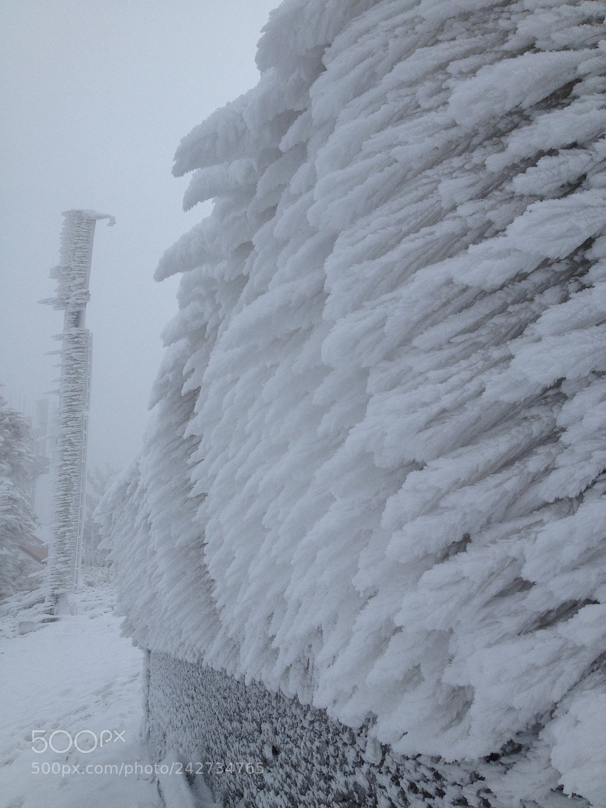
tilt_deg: +16.1
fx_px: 817
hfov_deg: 40.7
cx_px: 303
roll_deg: +1.3
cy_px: 404
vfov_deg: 52.6
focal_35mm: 35
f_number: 2.4
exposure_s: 1/2404
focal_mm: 4.28
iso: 50
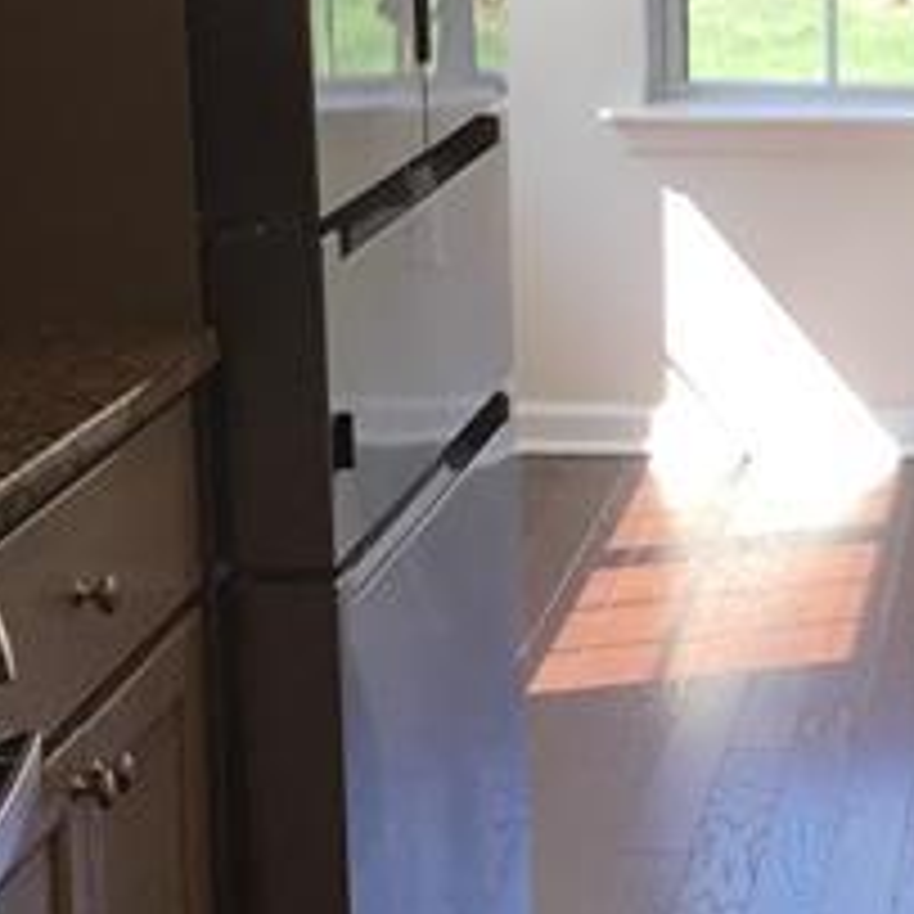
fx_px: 4122
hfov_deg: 12.3
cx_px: 1193
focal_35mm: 138
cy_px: 644
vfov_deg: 12.6
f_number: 2.4
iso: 40
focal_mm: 3.3
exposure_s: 1/120
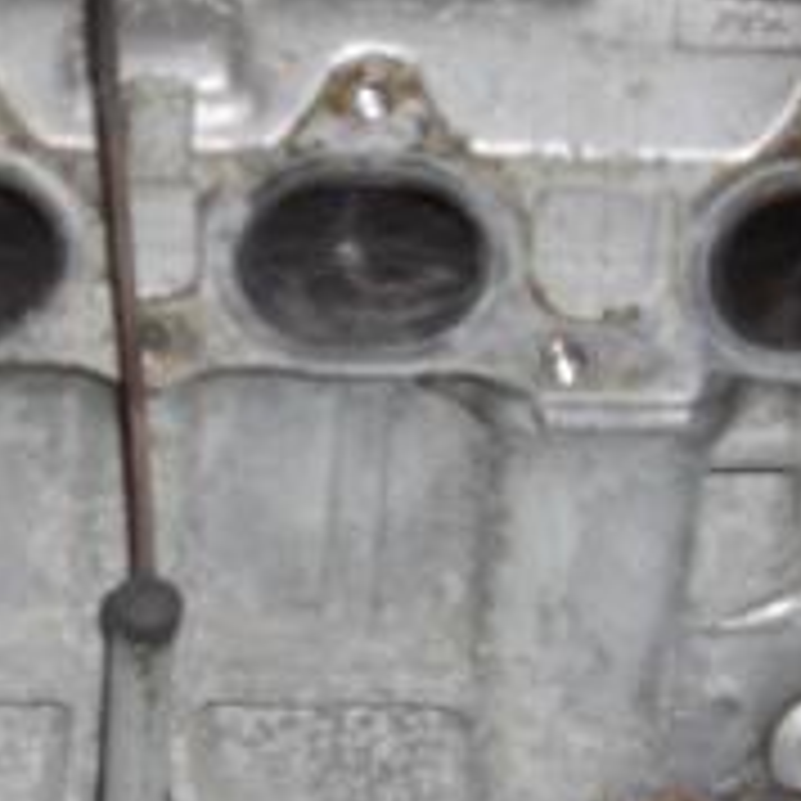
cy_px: 477
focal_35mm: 151
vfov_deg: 11.6
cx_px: 135
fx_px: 3953
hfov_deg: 11.5
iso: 200
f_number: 2.7
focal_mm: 6.2
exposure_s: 1/60
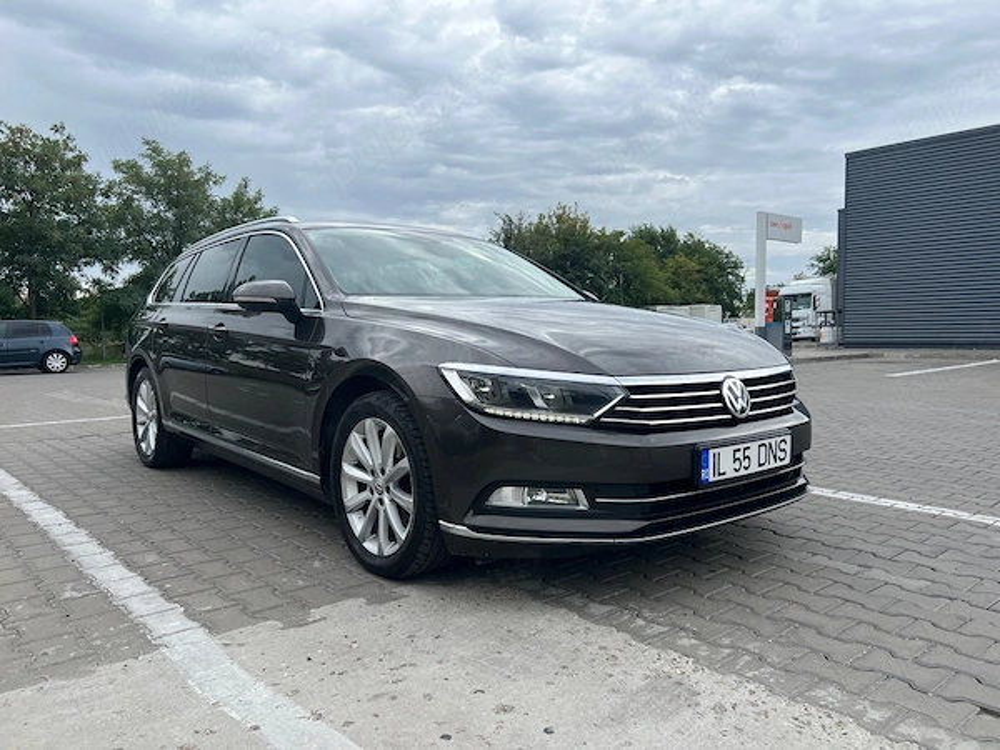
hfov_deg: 67.3
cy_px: 375
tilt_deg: -3.9
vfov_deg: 53.1
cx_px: 500
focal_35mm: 26
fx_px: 751
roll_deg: +1.0
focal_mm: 5.7
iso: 50
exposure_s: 1/2252
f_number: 1.5
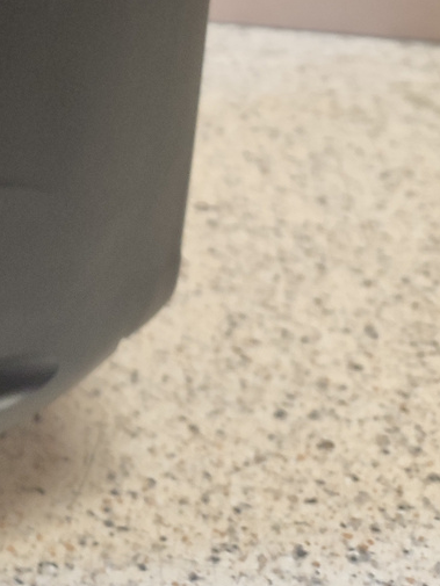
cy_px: -256
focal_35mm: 76
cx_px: -134
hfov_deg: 18.1
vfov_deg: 21.9
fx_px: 1287
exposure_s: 1/20
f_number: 1.89
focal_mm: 5.89
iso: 763
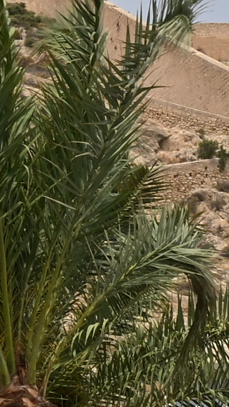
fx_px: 3152
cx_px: -296
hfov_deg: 4.1
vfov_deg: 7.4
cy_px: 114
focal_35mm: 292
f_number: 18
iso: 100
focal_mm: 28
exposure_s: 1/30
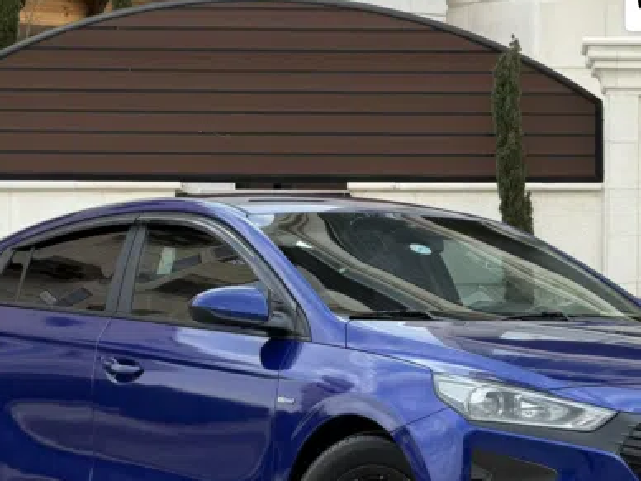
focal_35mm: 165
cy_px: 269
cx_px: 377
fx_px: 3055
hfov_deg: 12.0
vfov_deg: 9.0
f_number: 2.8
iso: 50
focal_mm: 16.89
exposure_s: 1/121
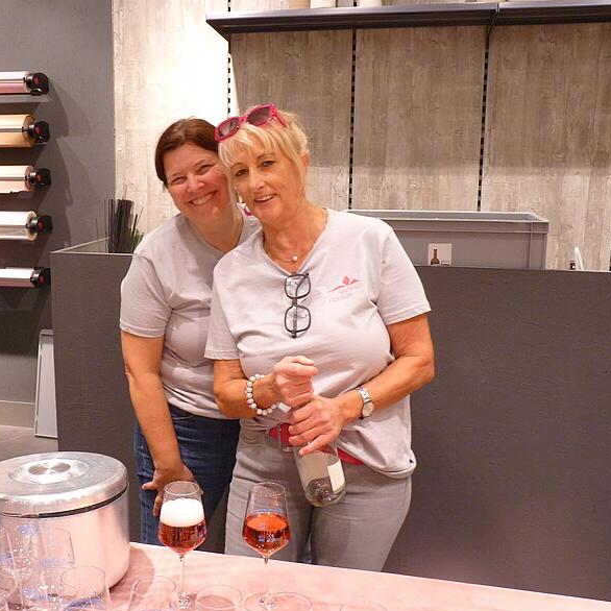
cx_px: 230
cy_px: 304
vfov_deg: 40.9
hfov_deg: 40.6
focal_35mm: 41
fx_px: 819
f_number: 3
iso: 250
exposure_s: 1/30
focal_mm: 6
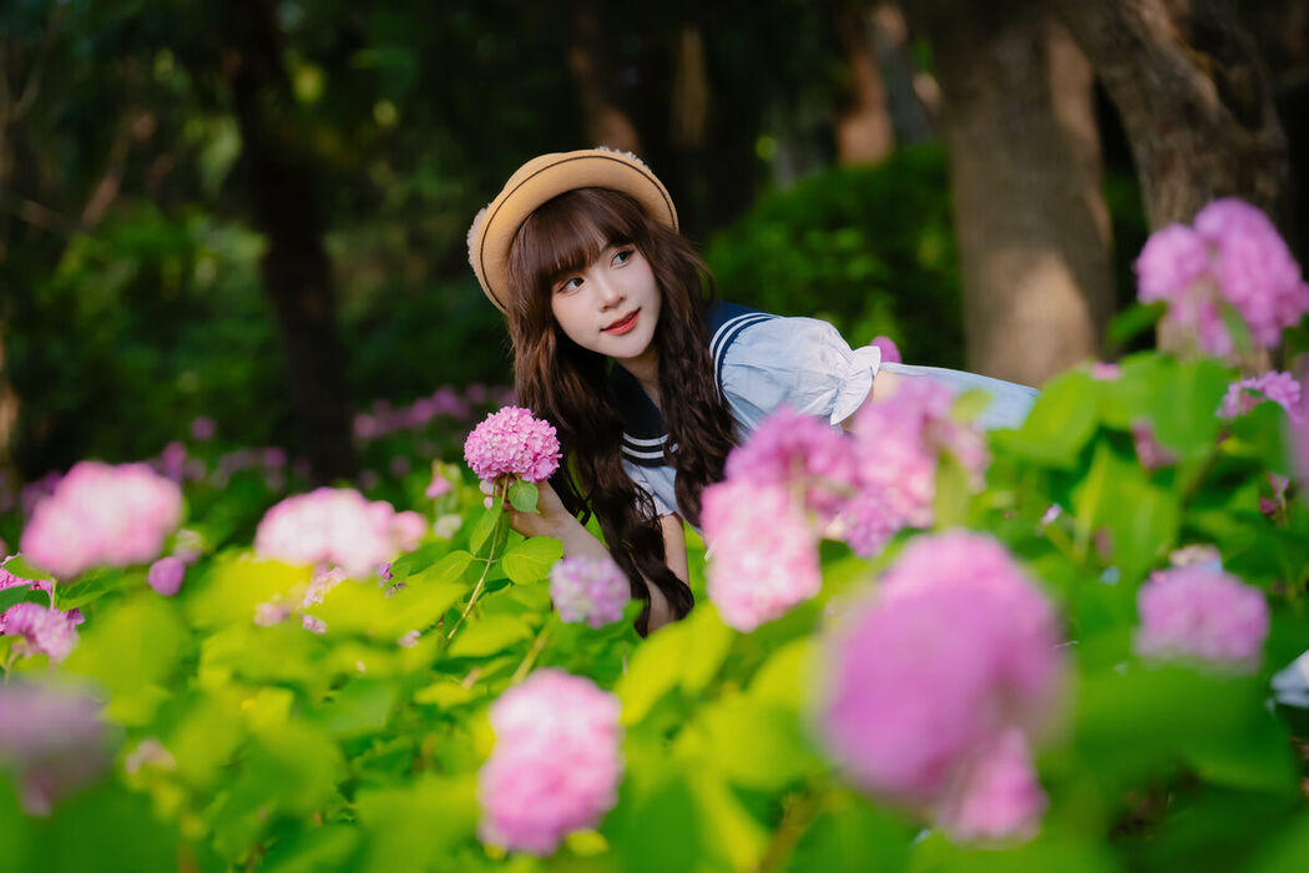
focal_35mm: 89
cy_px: 436
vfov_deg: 15.4
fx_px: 3236
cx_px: 654
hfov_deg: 22.9
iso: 100
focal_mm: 89
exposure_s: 1/640
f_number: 2.8
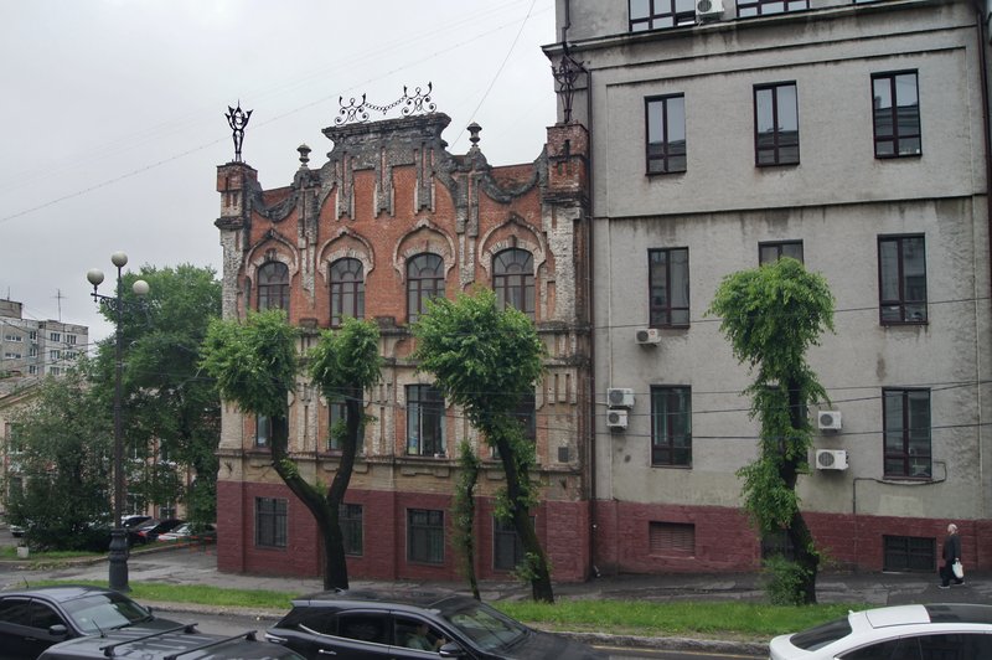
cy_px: 330
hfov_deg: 62.0
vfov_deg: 43.5
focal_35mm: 30
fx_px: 826
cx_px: 496
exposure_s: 1/125
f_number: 10
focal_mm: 20
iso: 200
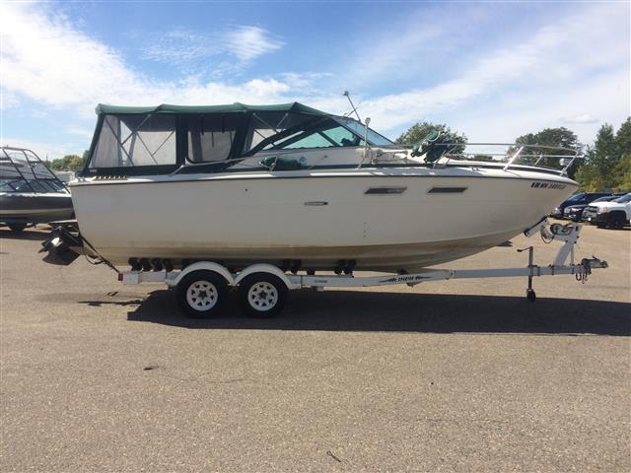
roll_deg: -1.3
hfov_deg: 61.7
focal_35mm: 29
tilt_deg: -5.8
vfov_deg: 48.2
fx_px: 529
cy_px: 236
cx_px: 316
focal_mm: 4.15
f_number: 2.2
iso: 32
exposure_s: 1/2053
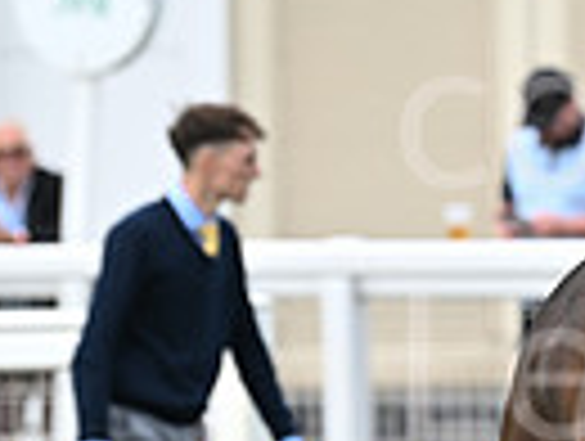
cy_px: 407
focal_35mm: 857
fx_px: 14510
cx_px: 990
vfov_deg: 1.7
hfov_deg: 2.3
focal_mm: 200
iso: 400
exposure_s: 1/640
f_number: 4.5
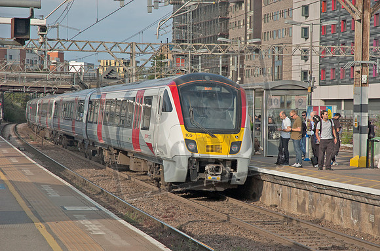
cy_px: 126
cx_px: 190
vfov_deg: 13.0
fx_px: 1105
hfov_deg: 19.5
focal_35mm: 105
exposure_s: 1/500
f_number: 5.6
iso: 200
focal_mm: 70
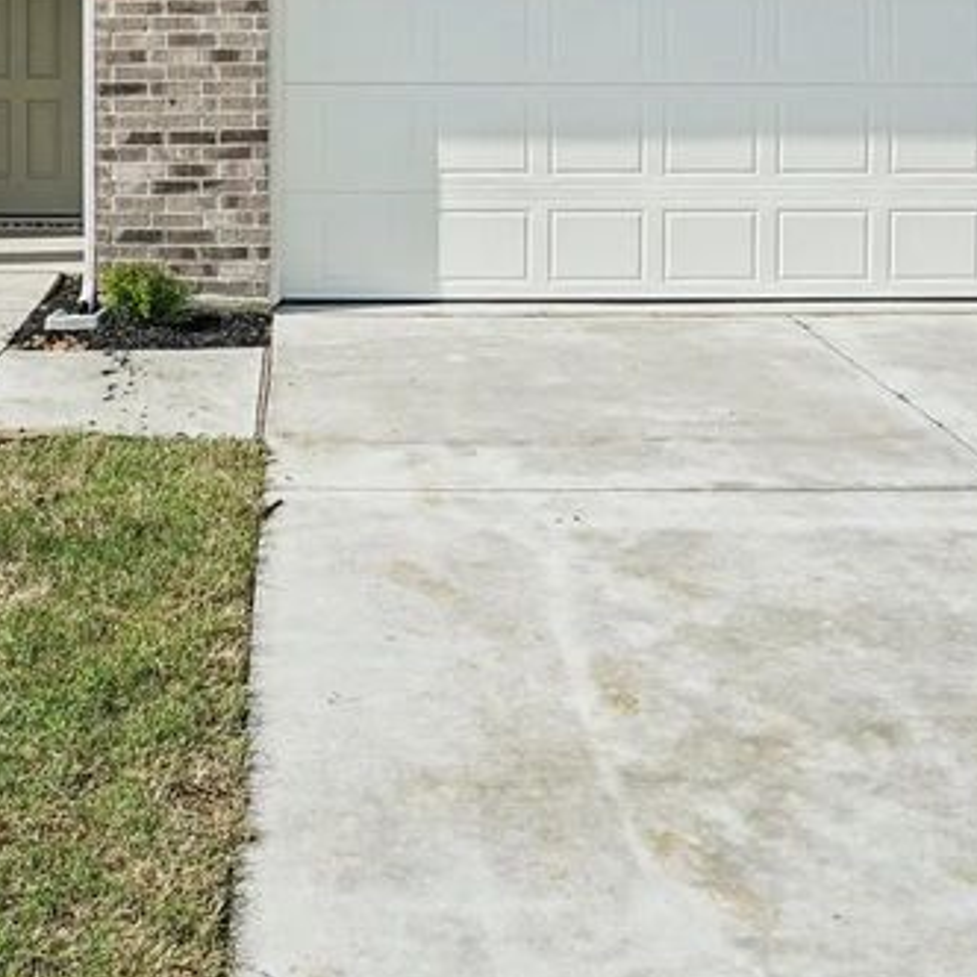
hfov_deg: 39.5
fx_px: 1341
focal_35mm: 42
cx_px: 312
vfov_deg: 37.1
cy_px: 72
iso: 100
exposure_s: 1/400
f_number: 8
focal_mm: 16
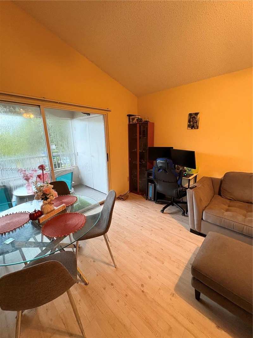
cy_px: 169
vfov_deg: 102.1
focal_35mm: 14
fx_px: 136
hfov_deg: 85.7
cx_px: 126
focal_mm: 2.22
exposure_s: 1/60
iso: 400
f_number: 2.2
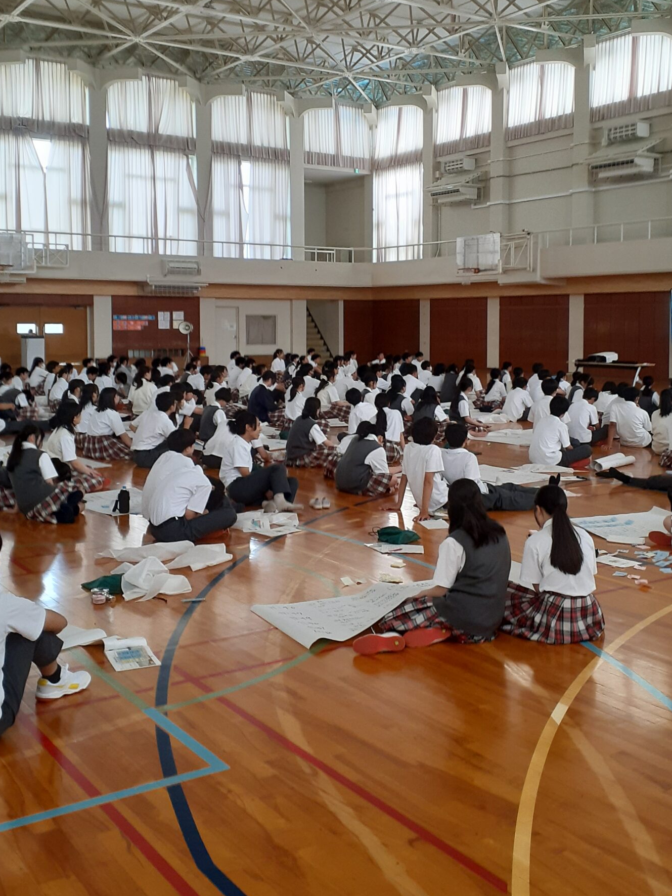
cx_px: 376
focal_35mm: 39
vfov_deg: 47.7
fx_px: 1009
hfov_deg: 36.8
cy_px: 375
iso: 160
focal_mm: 3.6
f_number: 1.9
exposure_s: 1/50
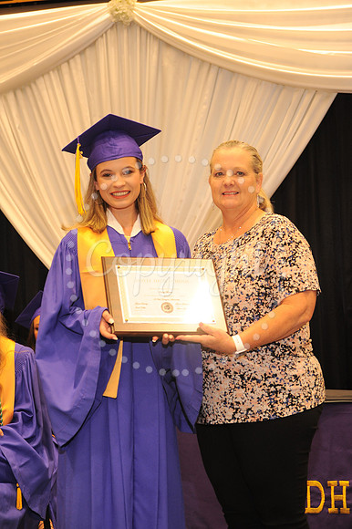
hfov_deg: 17.0
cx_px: 176
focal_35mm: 80
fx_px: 1175
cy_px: 264
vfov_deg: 25.4
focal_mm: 80
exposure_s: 1/60
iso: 1250
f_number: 5.6
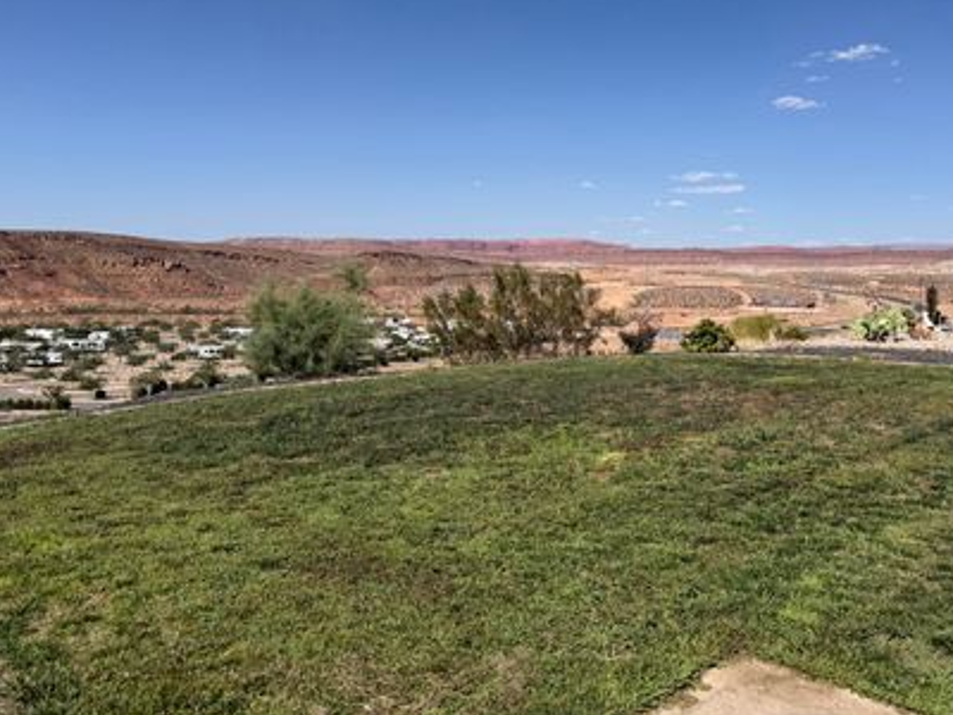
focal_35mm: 30
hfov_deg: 59.3
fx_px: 826
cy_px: 278
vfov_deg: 46.5
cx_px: 591
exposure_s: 1/7353
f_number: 1.78
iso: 80
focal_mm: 6.76
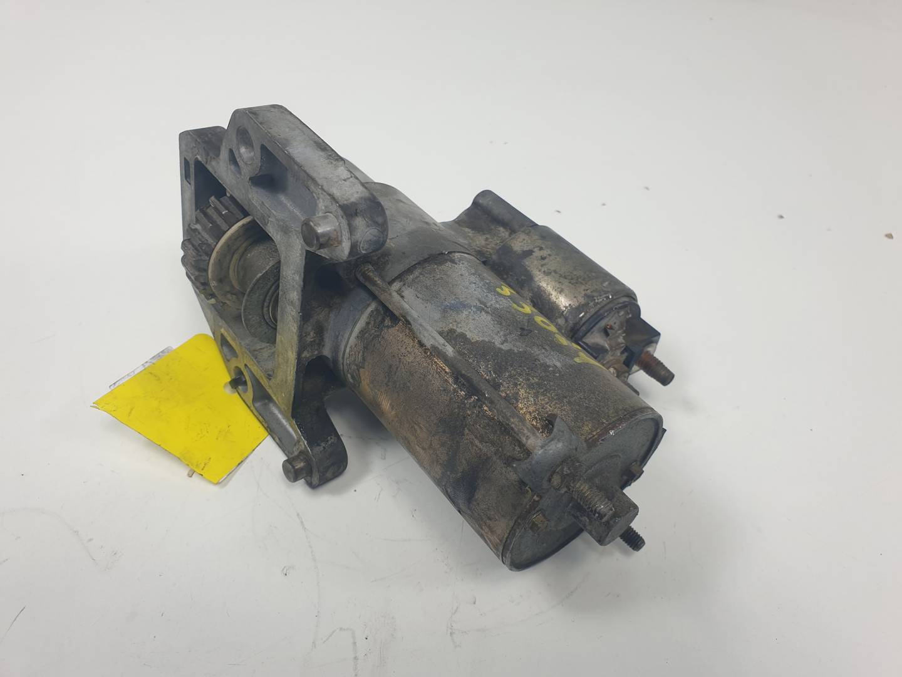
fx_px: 677
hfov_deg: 67.3
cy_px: 338
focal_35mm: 26
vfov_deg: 53.1
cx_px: 451
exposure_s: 1/231
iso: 50
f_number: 2.4
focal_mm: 4.3
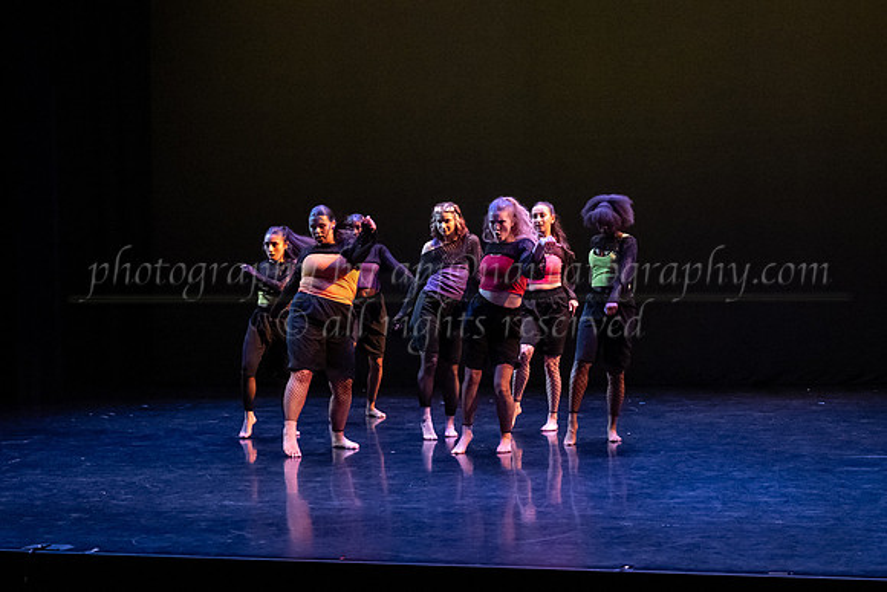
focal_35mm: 64
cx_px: 439
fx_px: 1581
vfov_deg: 21.2
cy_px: 303
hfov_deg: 31.3
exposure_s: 1/400
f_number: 4
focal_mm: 43
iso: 4000
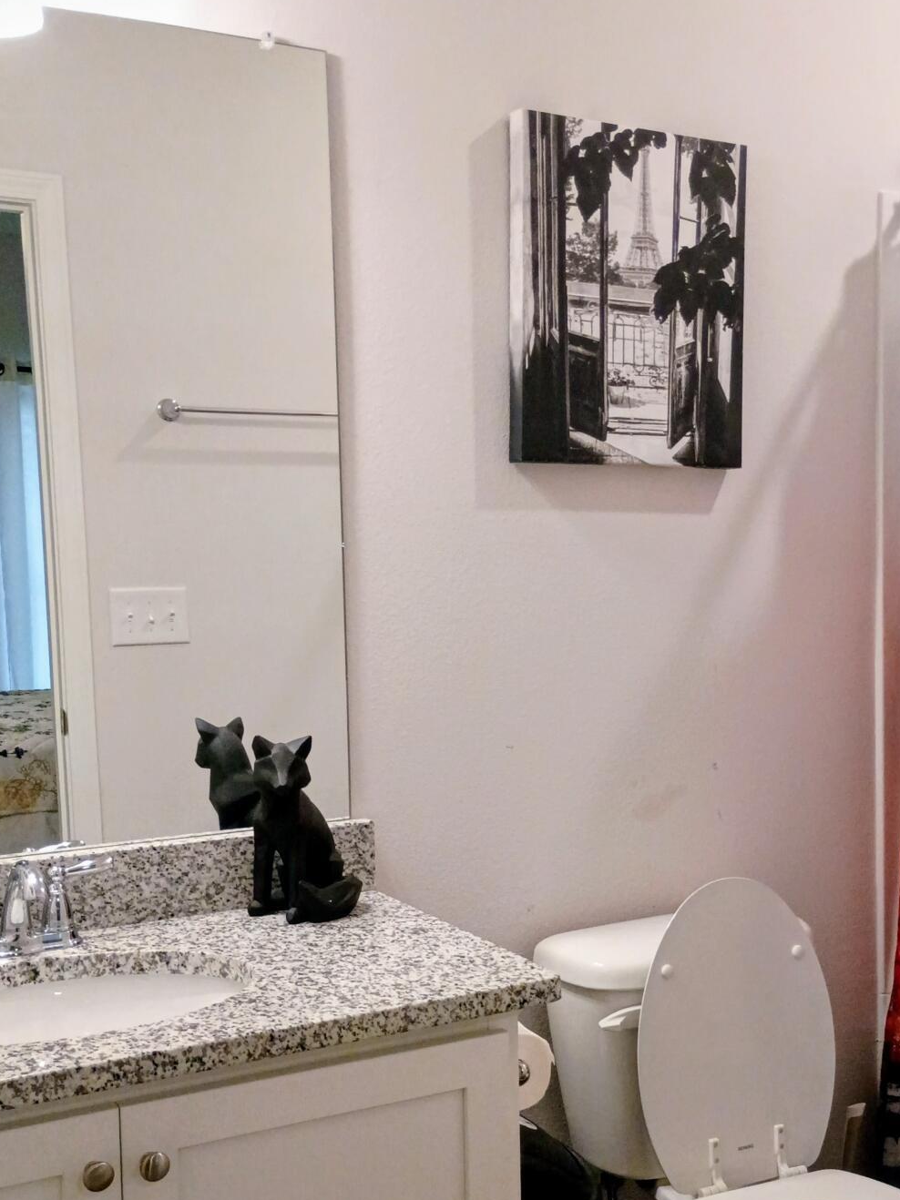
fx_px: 1526
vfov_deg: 42.9
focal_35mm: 44
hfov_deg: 32.5
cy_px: 680
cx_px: 624
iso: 723
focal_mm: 4.27
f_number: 1.8
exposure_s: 1/60
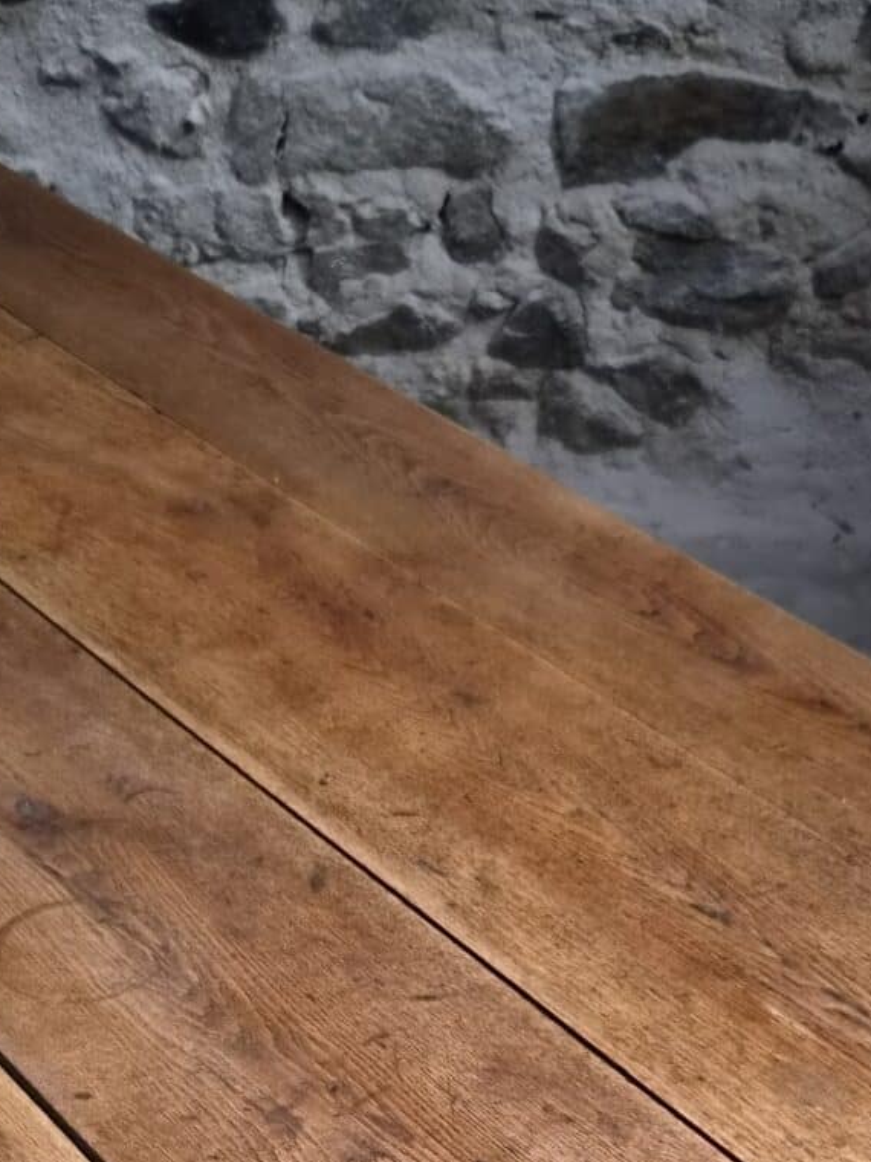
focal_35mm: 62
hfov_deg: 23.6
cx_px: 368
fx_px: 2080
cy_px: 1197
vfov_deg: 28.9
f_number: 1.8
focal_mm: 5.4
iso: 1250
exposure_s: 1/100
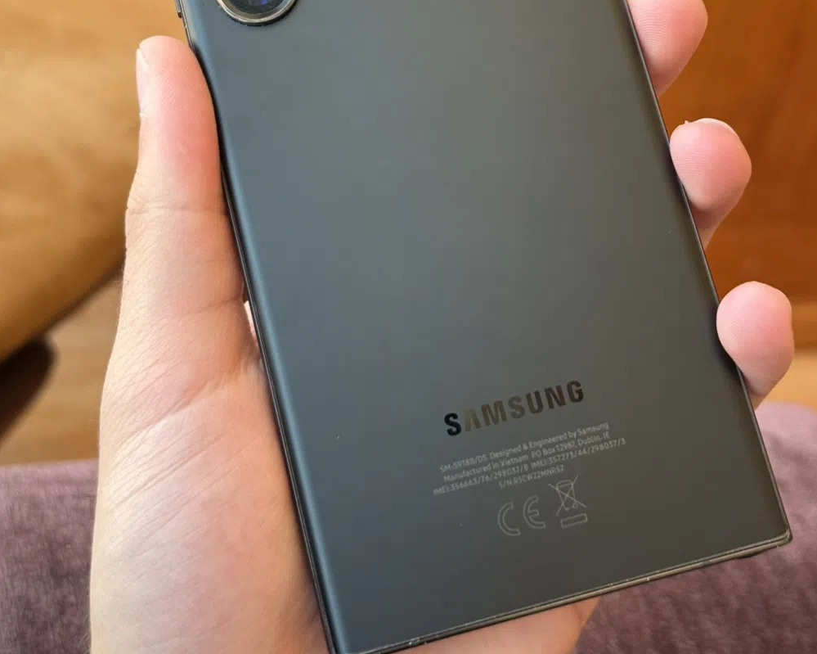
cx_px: 417
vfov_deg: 23.4
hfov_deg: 29.6
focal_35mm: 64
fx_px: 1547
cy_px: 99
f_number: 1.78
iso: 125
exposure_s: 1/60
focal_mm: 6.76
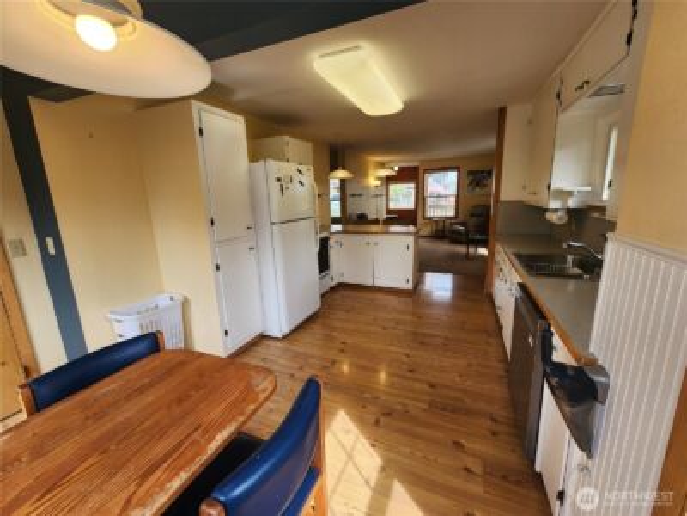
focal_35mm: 13
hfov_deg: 106.2
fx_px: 258
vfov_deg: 89.9
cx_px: 344
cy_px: 258
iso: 50
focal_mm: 2.2
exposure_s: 1/178
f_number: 2.2
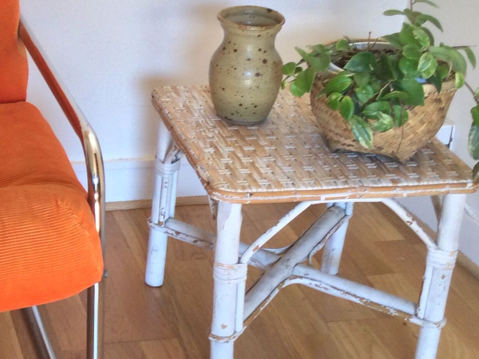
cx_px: -46
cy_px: 110
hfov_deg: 22.5
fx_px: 1134
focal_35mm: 82
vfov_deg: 17.9
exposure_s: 1/33
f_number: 2.4
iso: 40
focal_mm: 3.3
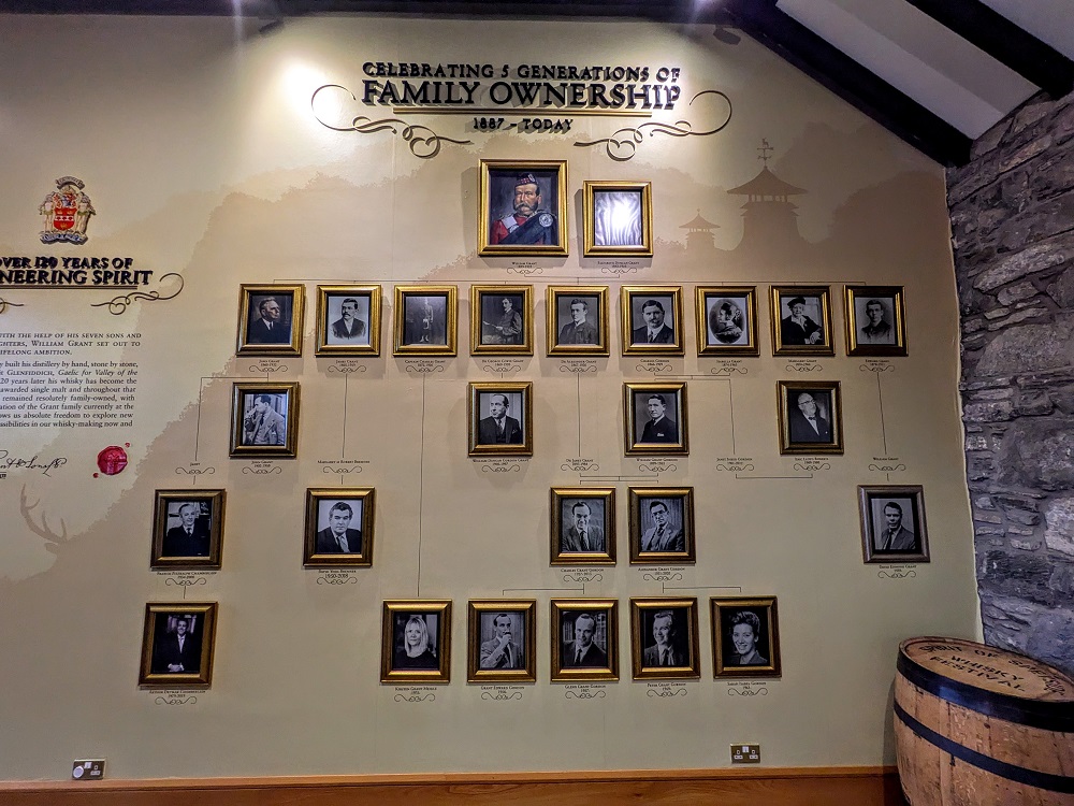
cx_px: 537
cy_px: 403
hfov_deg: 102.1
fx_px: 434
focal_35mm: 14
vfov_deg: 85.7
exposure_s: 1/100
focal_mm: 1.83
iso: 153
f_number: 2.2
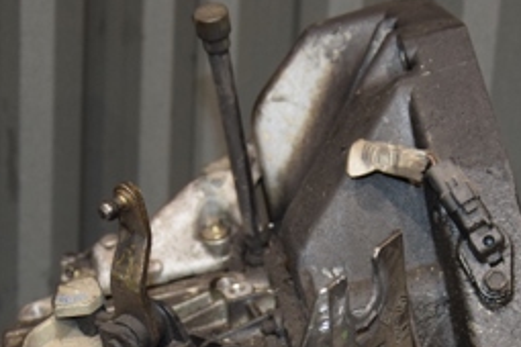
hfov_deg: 18.1
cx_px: 337
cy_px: 392
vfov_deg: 11.9
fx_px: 1635
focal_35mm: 113
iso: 800
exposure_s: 1/50
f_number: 4.2
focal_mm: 30
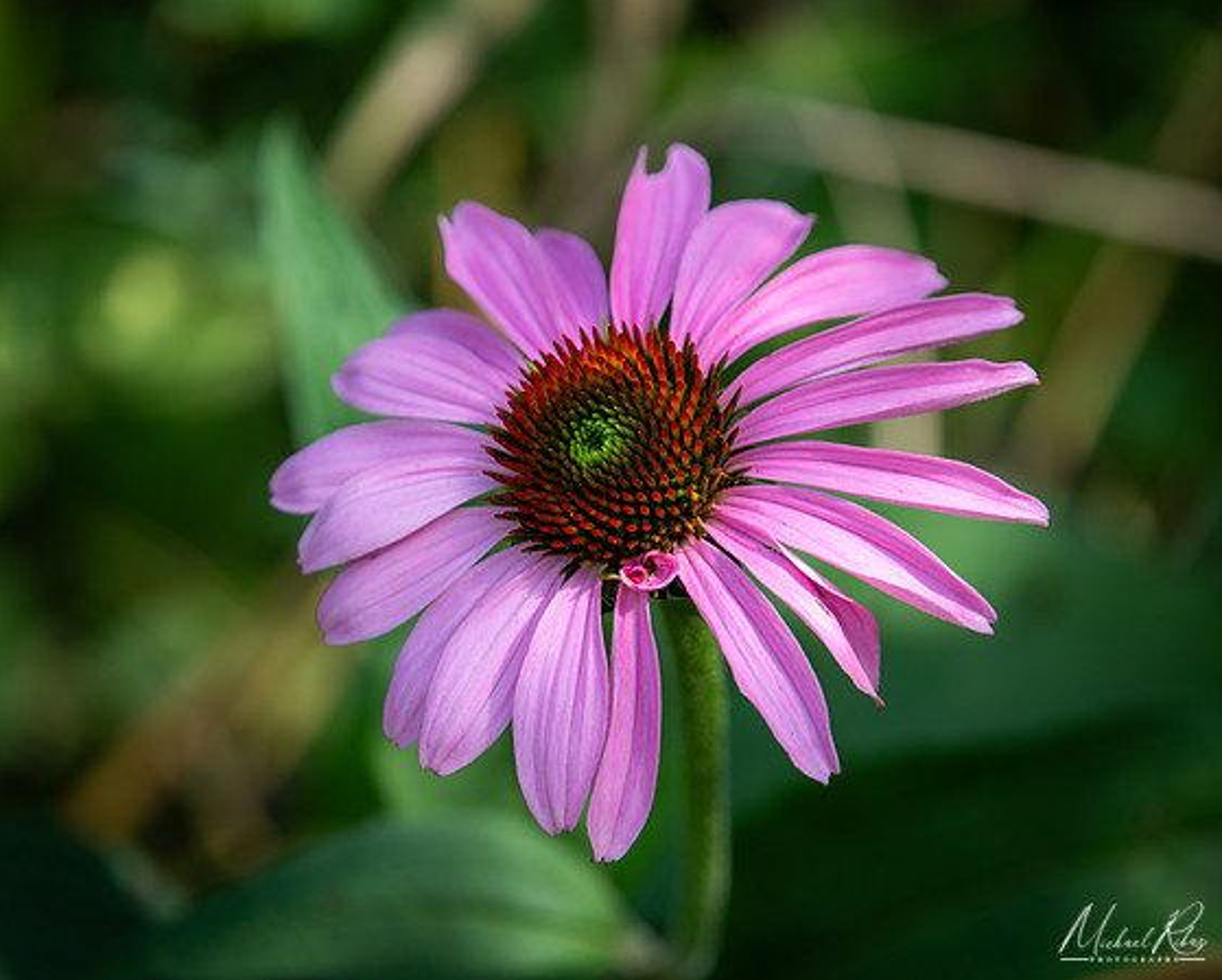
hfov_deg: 4.0
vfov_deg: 3.2
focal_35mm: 488
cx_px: 615
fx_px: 17662
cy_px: 524
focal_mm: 400
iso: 200
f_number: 6.3
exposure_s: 1/125
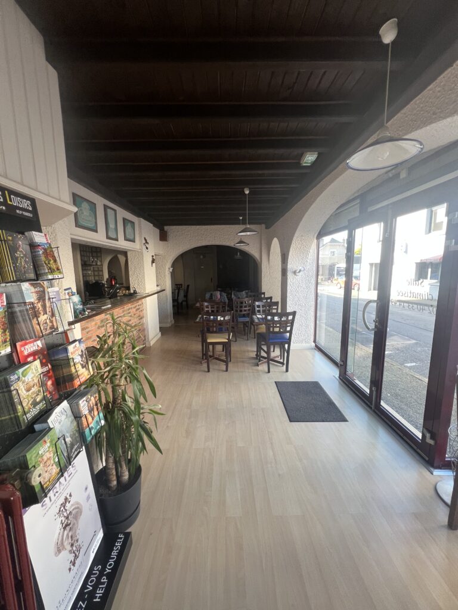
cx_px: 229
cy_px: 305
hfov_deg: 89.9
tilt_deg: -8.0
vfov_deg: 106.2
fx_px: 229
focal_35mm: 13
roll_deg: +0.5
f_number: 1.8
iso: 80
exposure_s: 1/99
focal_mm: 1.57
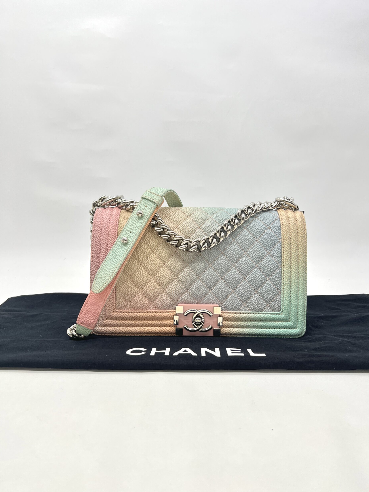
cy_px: 242
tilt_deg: -8.0
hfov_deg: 51.3
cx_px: 191
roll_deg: -0.8
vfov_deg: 65.3
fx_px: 384
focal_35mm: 27
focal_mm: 5.7
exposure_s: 1/129
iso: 32
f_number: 1.5
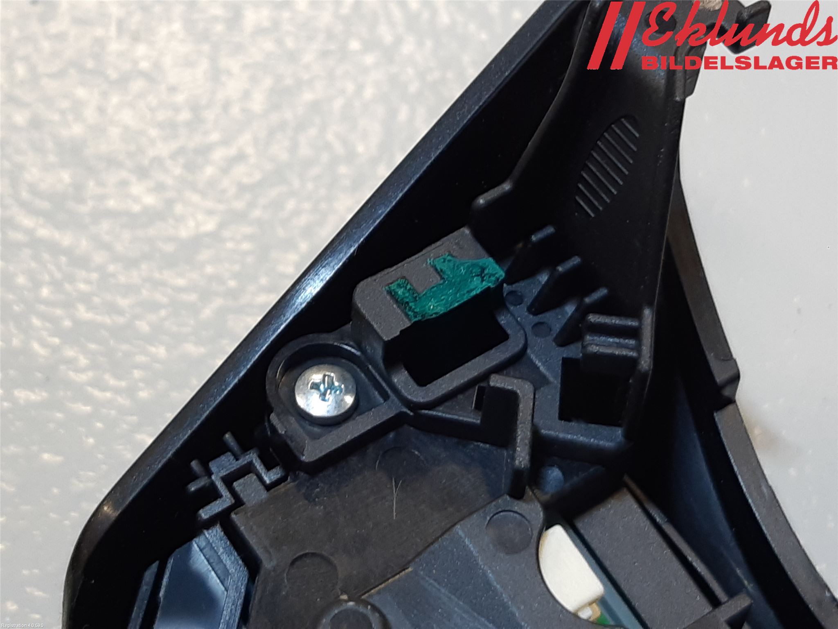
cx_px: 419
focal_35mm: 26
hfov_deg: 67.3
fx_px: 629
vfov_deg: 53.1
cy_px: 314
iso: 50
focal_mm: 3.93
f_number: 1.7
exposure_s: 1/50
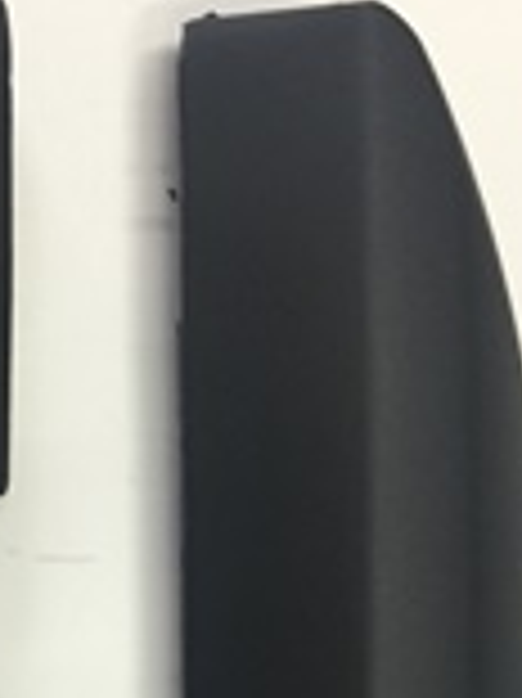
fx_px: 1510
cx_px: 40
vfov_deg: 24.9
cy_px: 675
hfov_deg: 19.2
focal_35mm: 75
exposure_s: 1/17
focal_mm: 4.15
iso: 100
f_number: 2.2
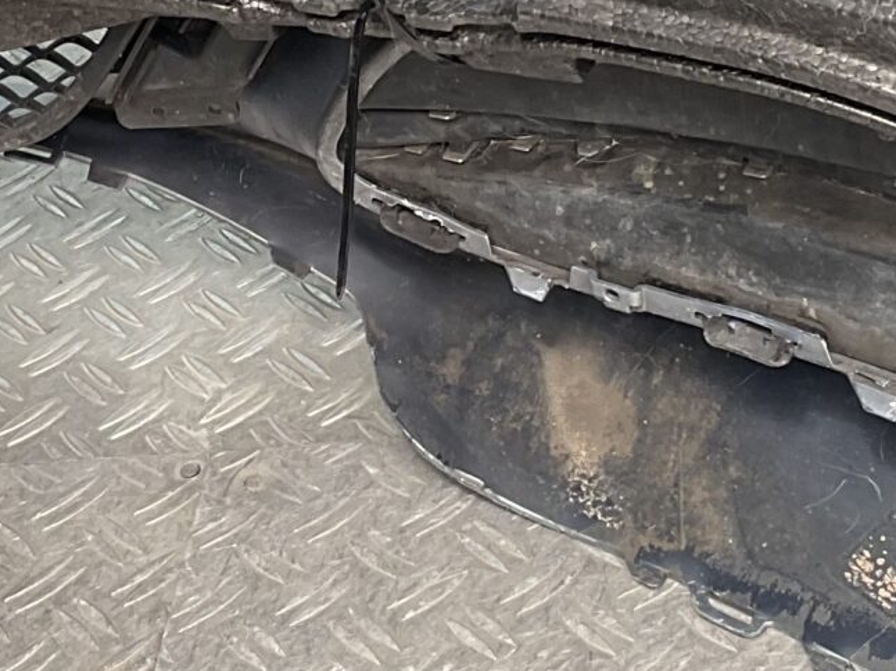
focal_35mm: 115
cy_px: 19
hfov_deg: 17.1
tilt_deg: -33.7
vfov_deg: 12.7
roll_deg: +12.9
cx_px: 345
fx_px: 2976
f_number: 1.8
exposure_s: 1/120
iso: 20
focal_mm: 3
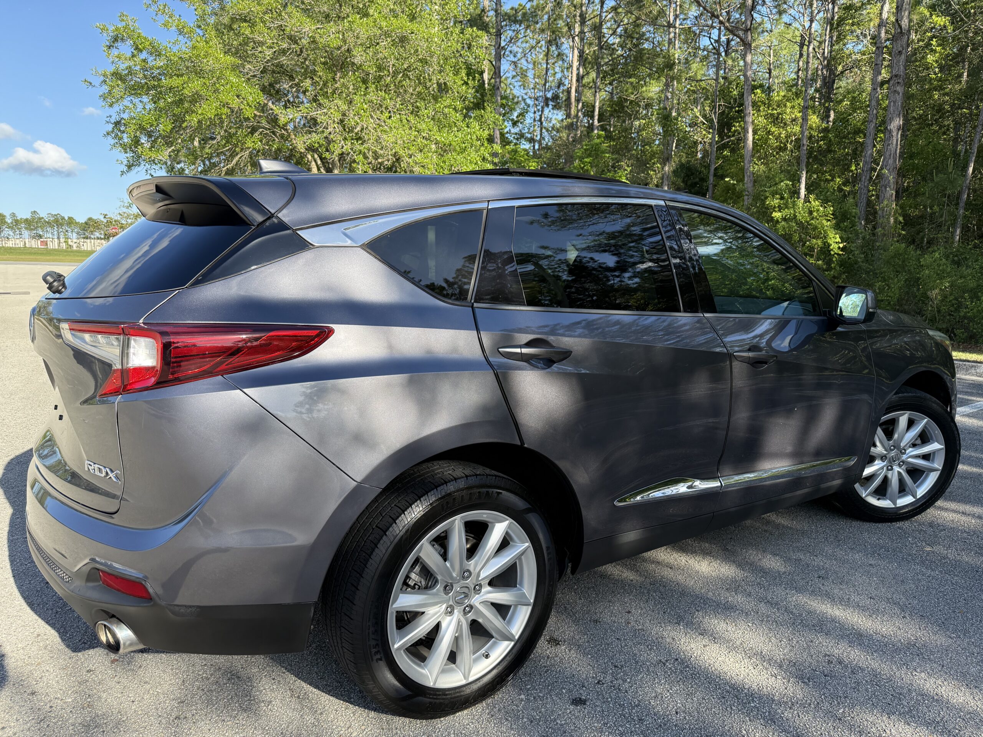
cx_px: 492
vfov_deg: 56.8
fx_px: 682
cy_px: 368
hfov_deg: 71.6
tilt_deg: -8.7
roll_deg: -1.7
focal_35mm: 24
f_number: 1.78
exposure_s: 1/1361
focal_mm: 6.76
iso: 100
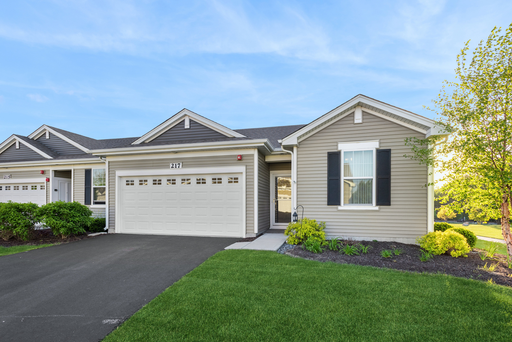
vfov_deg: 70.5
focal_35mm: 17
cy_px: 171
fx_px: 242
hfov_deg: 93.3
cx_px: 256
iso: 400
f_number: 8
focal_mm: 17
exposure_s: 1/100
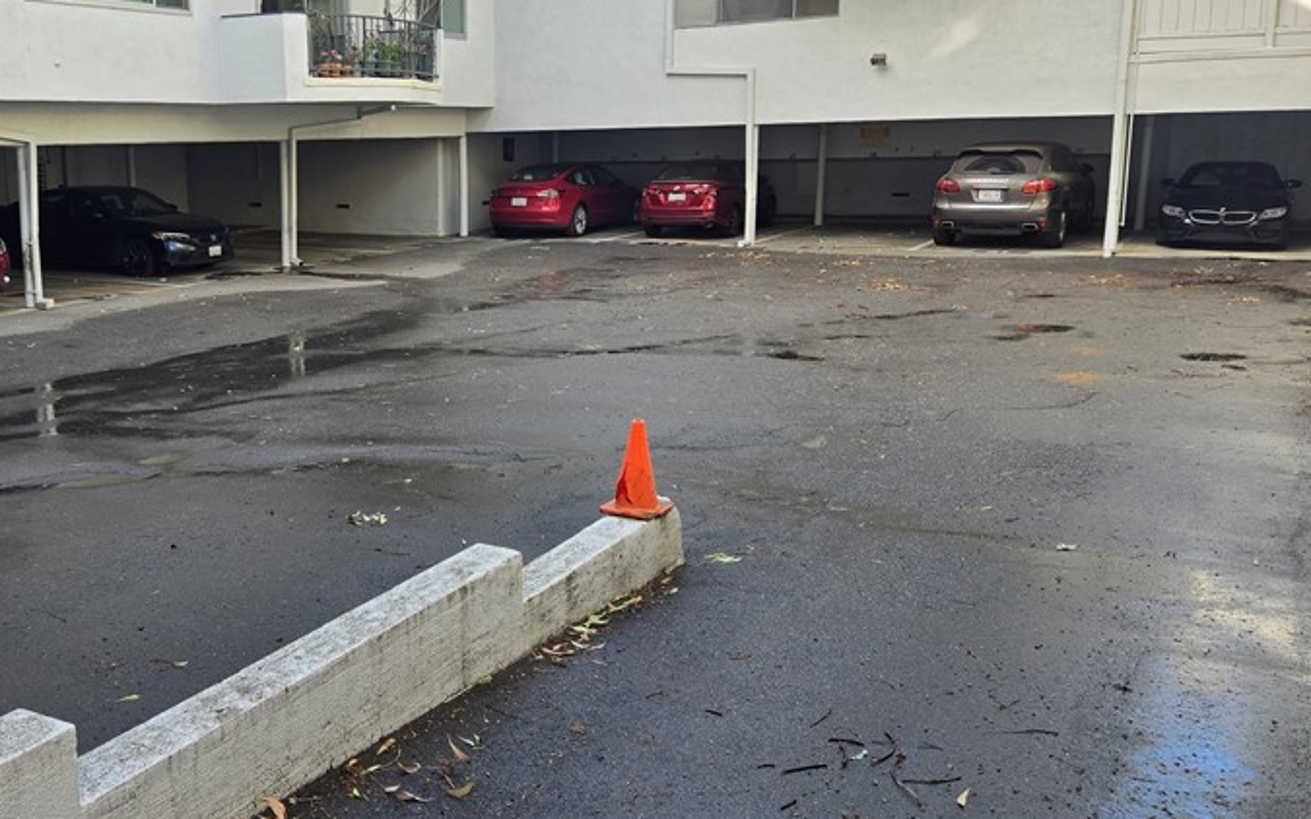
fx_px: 1322
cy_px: 380
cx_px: 394
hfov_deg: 51.3
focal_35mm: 37
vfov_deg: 34.4
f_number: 1.8
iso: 32
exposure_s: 1/180
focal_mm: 5.4
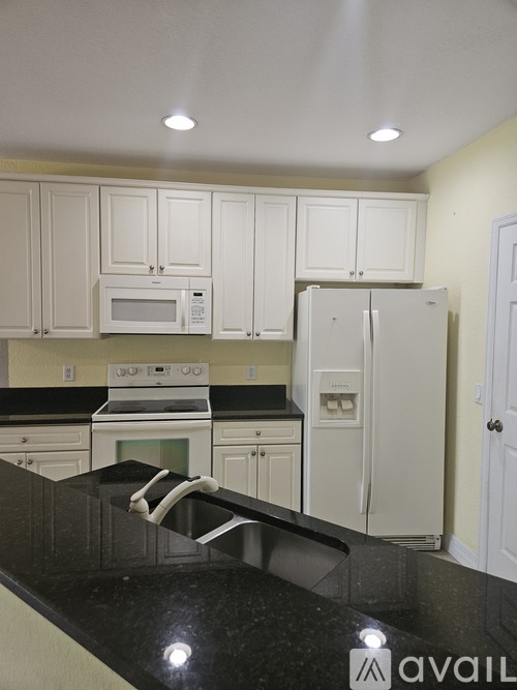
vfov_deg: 73.9
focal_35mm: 23
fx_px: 458
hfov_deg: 58.9
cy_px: 345
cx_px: 258
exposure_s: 1/120
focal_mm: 5.4
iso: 250
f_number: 1.8
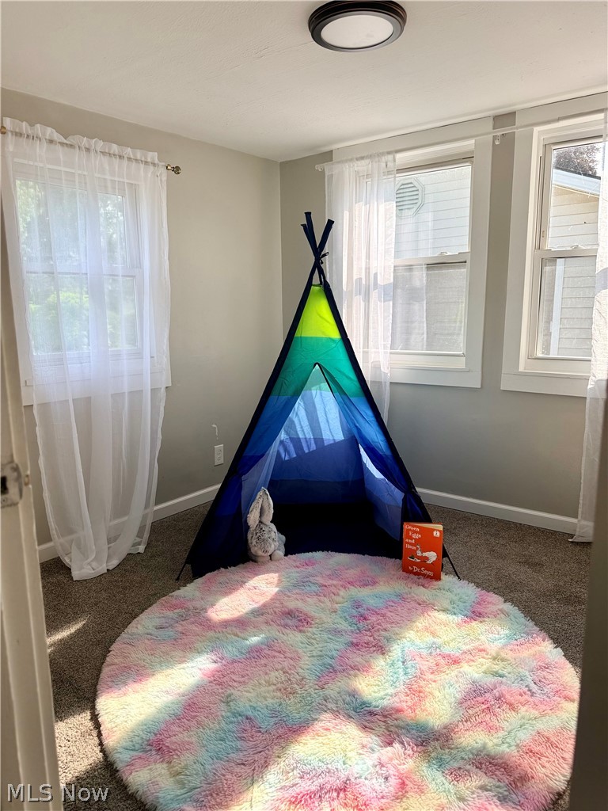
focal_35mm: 24
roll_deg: +0.1
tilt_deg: -9.4
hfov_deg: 56.8
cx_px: 304
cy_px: 406
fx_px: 562
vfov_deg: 71.6
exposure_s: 1/1139
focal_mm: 6.76
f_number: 1.78
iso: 80
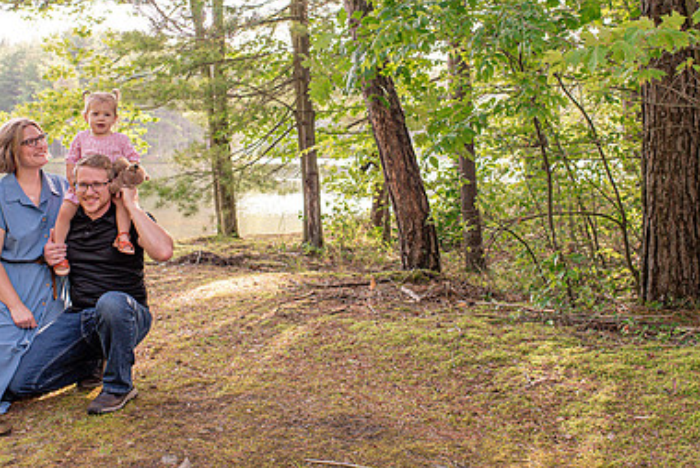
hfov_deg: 36.2
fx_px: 1070
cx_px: 333
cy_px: 139
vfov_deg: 24.5
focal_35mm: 55
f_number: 5
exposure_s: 1/400
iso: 400
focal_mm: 35
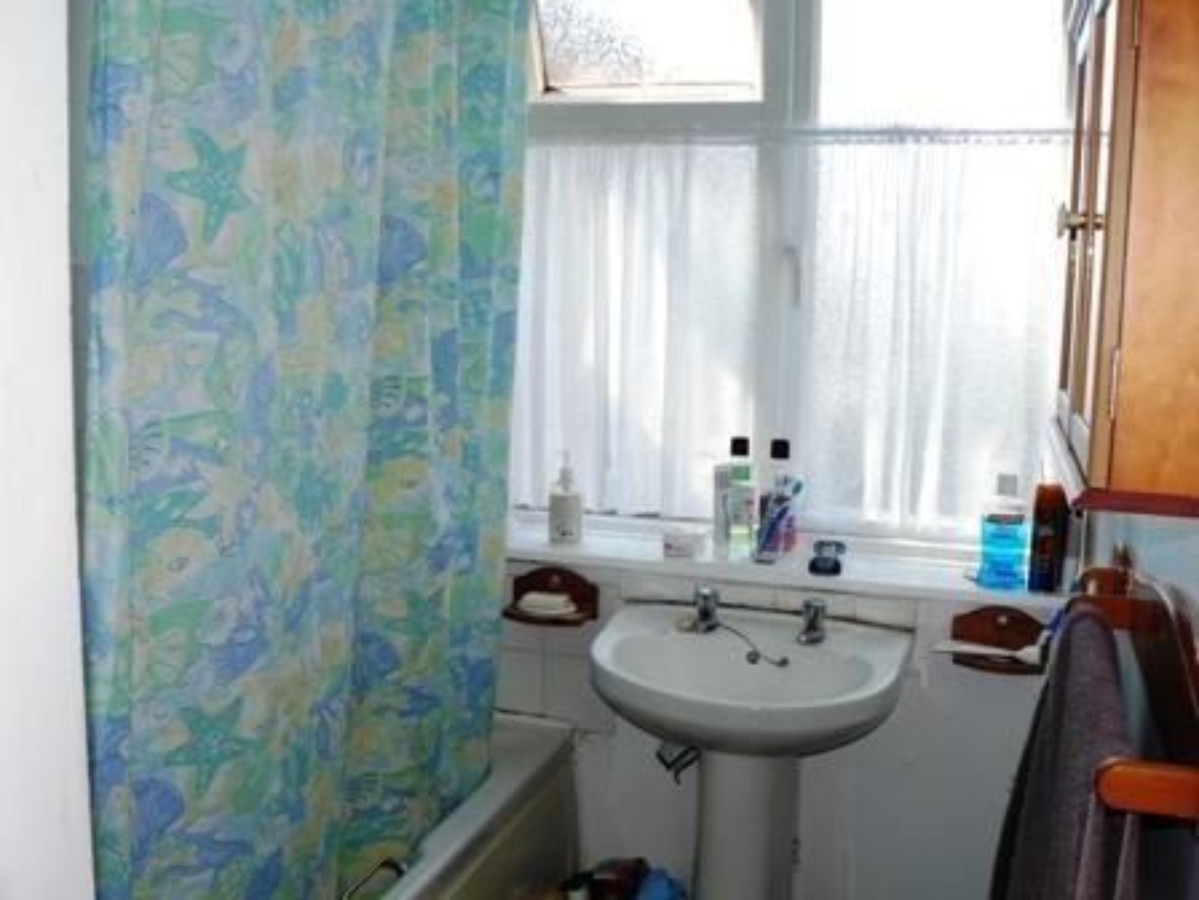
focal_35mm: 36
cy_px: 450
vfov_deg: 39.7
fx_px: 1247
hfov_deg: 51.4
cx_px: 600
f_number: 3.6
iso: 100
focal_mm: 6
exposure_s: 1/100
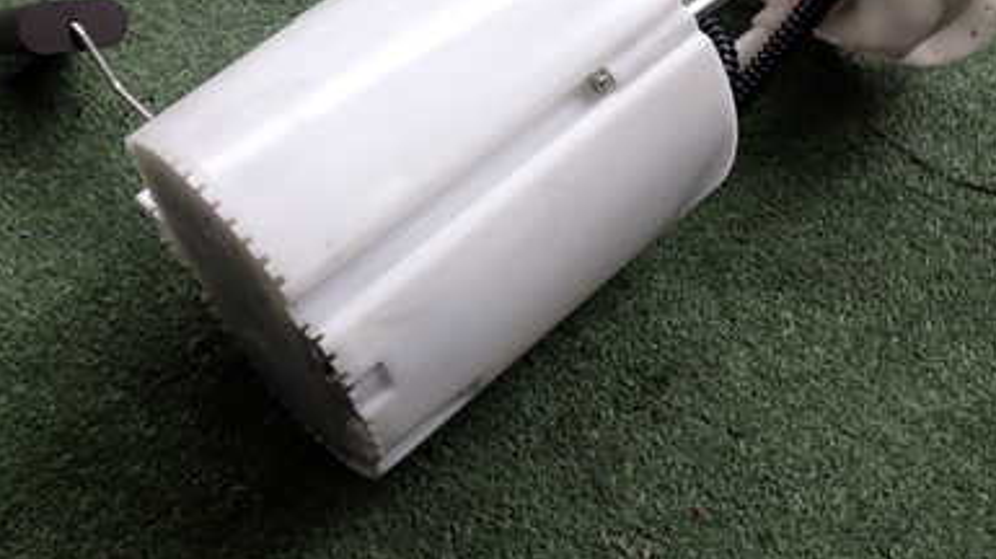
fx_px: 1346
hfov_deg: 40.6
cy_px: 116
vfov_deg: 23.1
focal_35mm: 51
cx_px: 460
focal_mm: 5.4
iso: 100
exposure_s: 1/200
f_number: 2.3
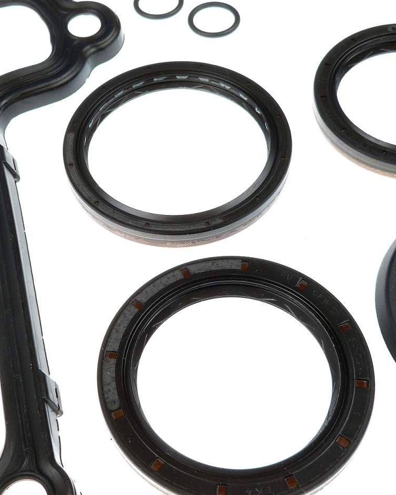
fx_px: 805
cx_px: 143
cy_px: 226
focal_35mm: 55
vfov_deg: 34.1
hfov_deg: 27.5
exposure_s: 1/60
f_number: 3
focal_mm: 5.8
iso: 100
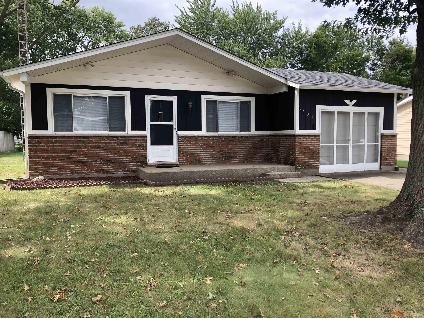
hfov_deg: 63.4
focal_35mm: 28
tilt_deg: -3.3
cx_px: 212
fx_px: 343
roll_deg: +0.6
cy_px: 159
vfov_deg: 49.7
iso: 20
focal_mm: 3.99
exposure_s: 1/326
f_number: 1.8
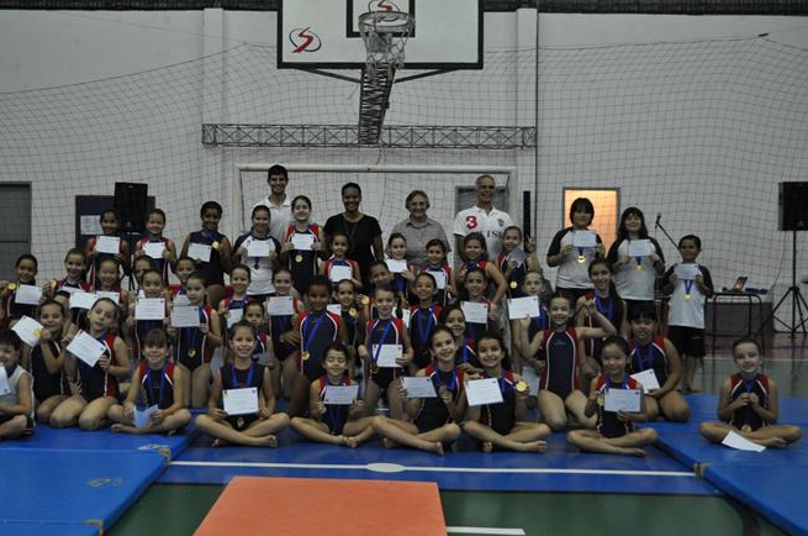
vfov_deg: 30.4
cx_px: 328
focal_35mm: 44
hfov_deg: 44.4
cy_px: 253
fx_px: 986
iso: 1100
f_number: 4
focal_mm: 24
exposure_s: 1/30
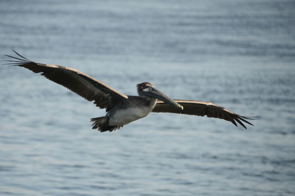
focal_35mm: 300
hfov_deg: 6.9
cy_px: 98
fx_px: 2457
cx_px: 148
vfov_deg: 4.6
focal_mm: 300
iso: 250
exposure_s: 1/1250
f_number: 6.3
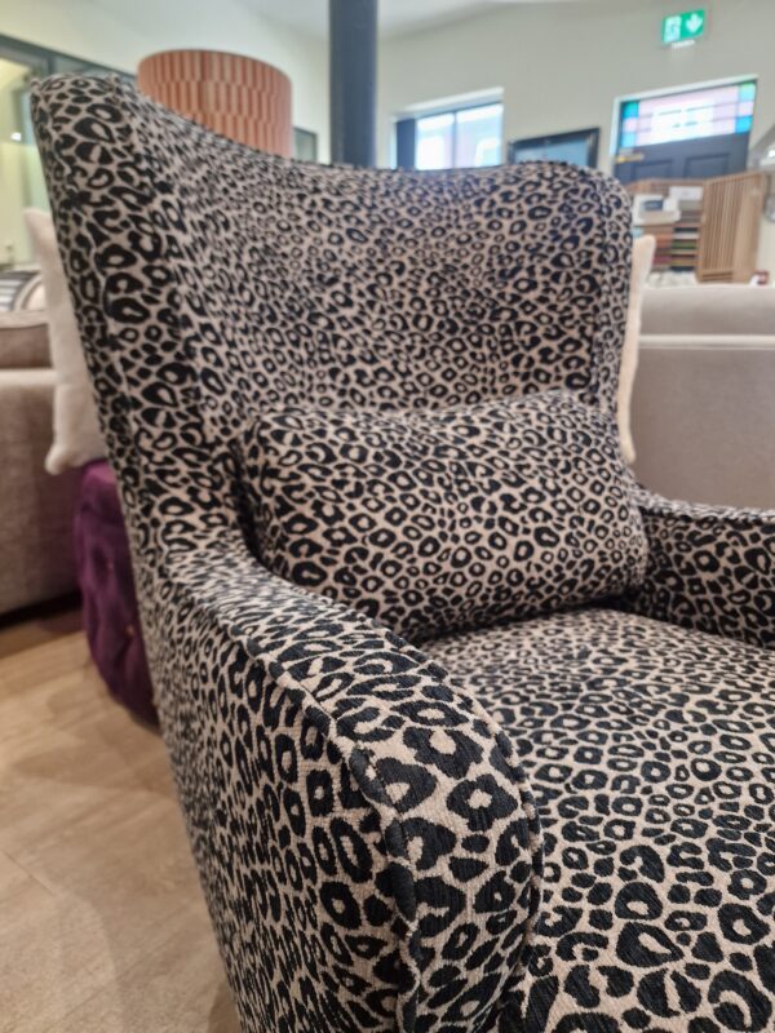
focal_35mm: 23
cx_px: 388
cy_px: 516
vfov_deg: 73.9
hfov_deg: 58.9
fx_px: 687
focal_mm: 6.4
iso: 400
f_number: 1.8
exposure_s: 1/100
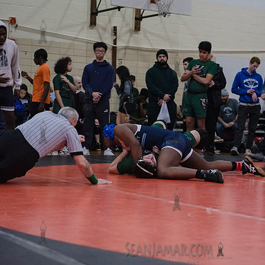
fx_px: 736
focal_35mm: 85
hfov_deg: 20.3
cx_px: 176
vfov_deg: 20.4
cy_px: 132
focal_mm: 66
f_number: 3.2
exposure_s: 1/400
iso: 8000
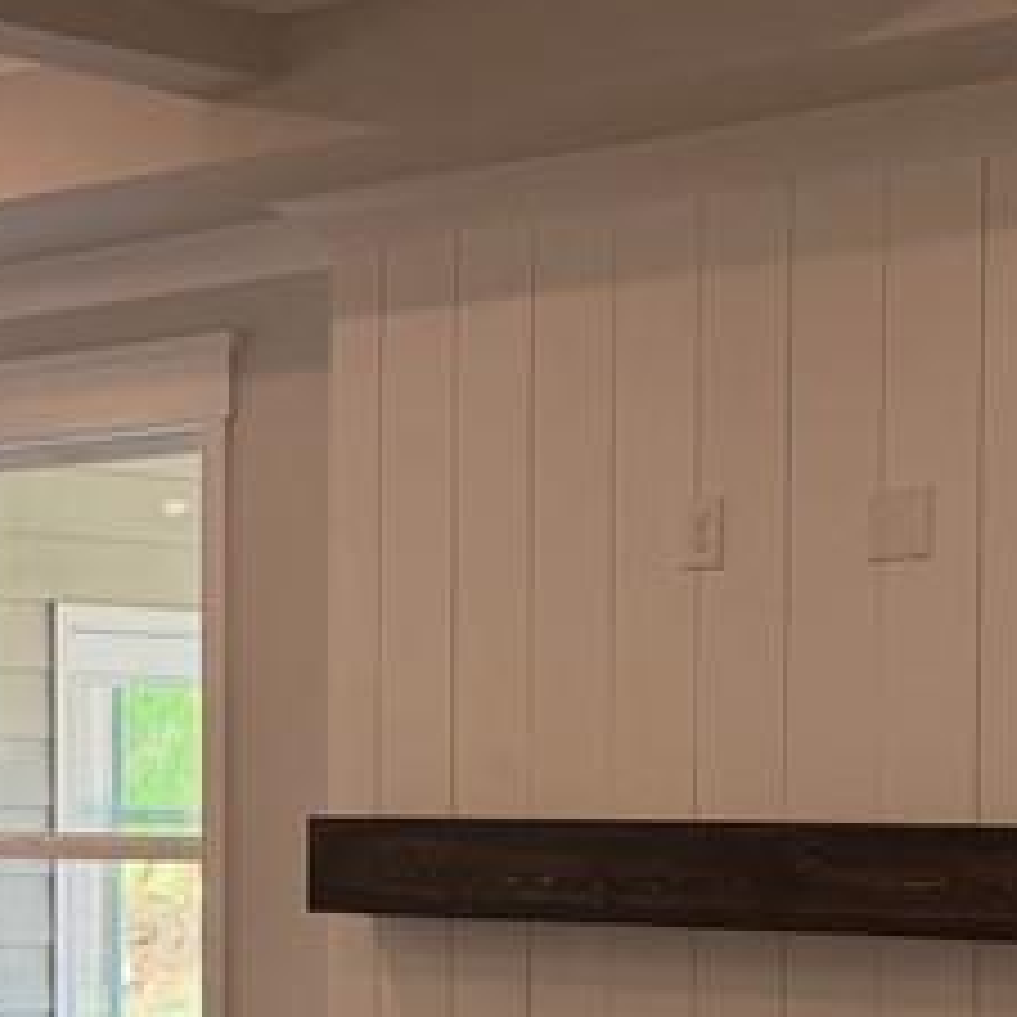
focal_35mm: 96
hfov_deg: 17.7
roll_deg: -0.3
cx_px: 40
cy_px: 806
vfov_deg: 18.0
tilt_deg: -0.7
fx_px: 3191
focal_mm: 6.76
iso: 125
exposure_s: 1/209
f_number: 1.78
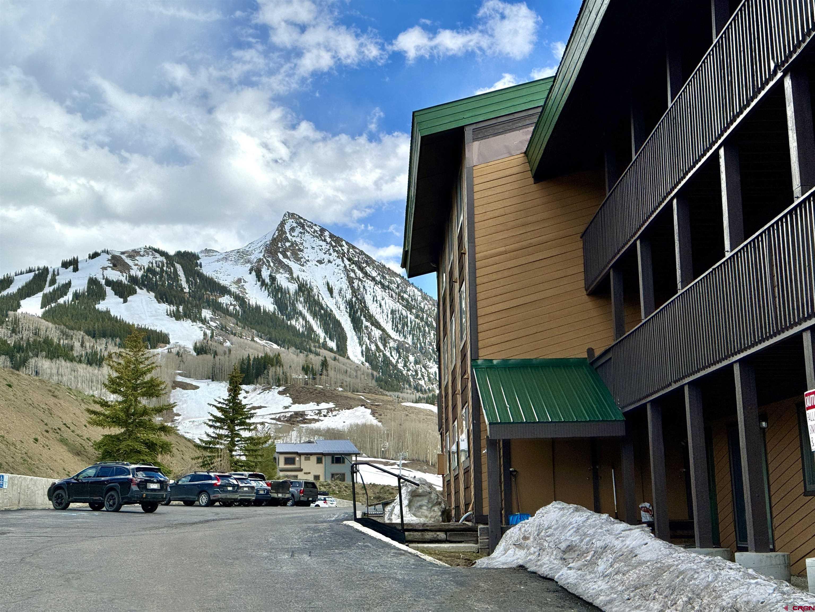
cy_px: 306
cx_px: 408
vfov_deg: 30.3
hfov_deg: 39.7
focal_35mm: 48
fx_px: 1130
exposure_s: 1/7092
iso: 64
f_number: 1.78
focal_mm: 6.76
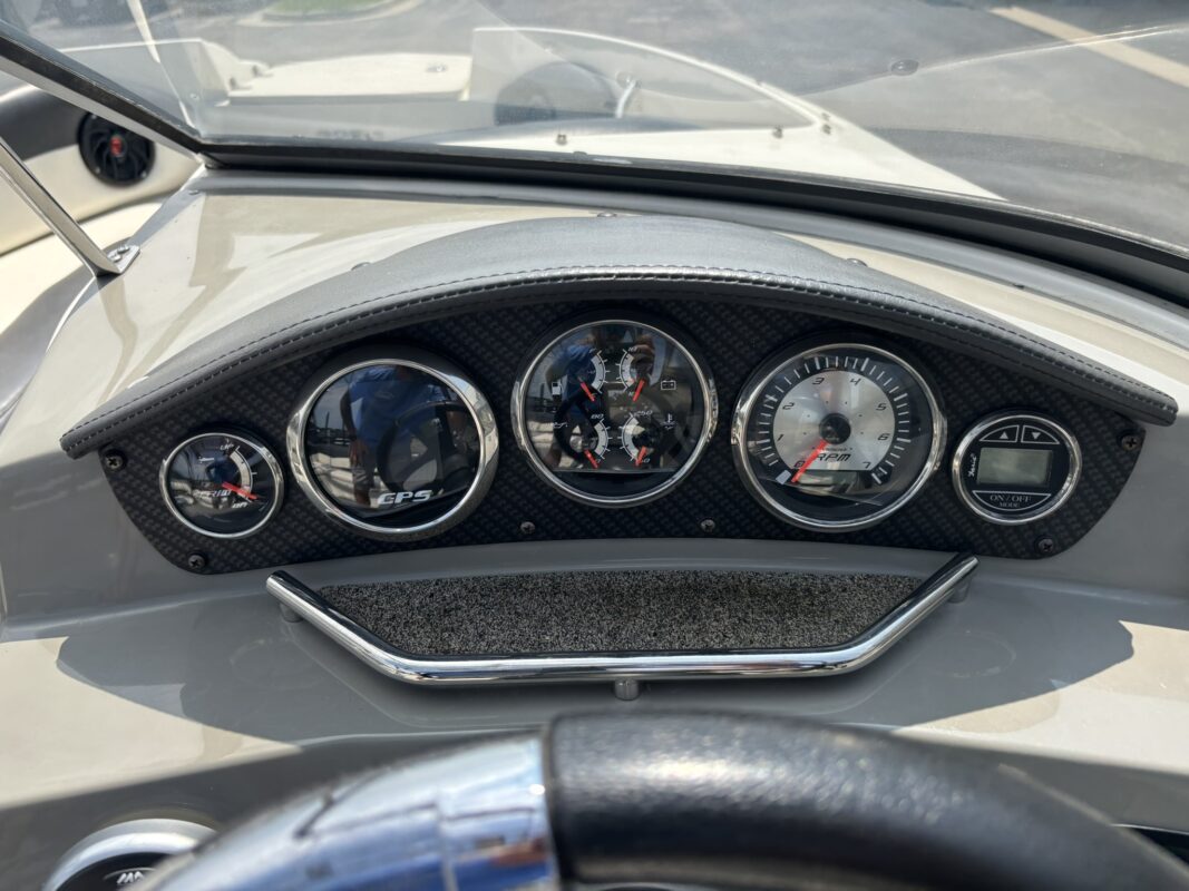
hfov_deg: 67.3
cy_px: 446
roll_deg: +1.5
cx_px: 594
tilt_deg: -31.9
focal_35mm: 26
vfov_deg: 53.1
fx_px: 893
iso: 50
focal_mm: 5.96
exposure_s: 1/2024
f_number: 1.6
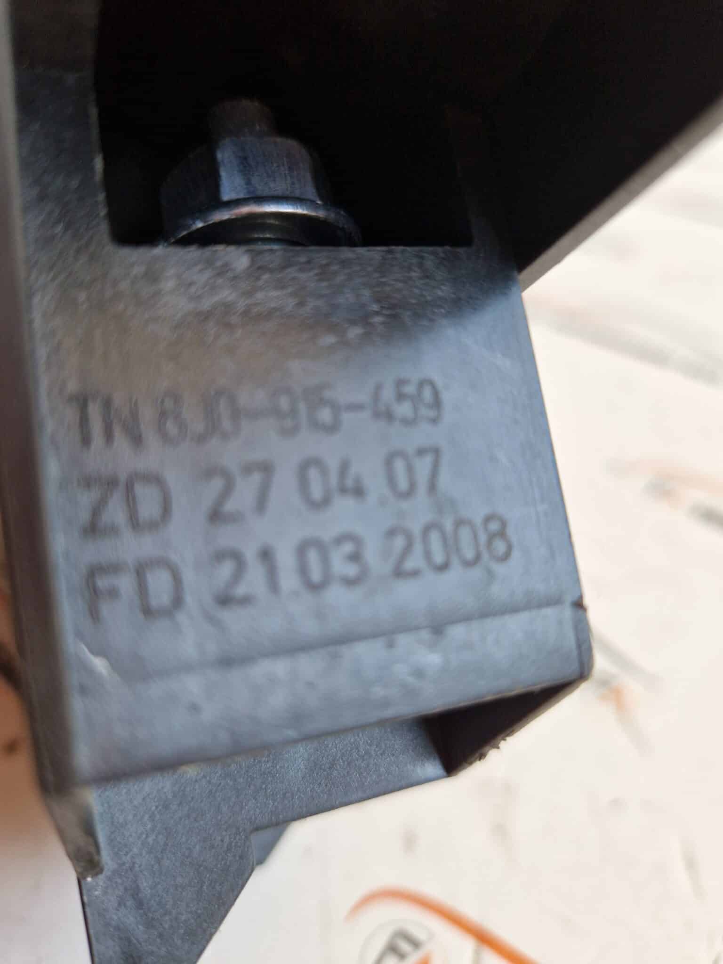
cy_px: 482
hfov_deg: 58.9
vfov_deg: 73.9
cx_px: 362
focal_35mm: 23
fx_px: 641
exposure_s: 1/282
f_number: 1.8
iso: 50
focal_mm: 5.4
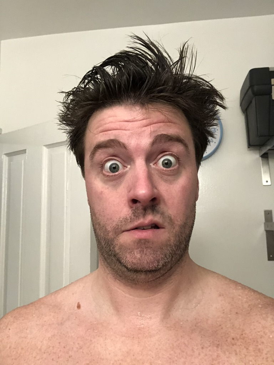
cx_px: 137
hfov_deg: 44.2
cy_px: 182
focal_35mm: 32
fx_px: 337
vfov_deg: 56.8
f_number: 2.2
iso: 320
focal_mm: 2.87
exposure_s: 1/60
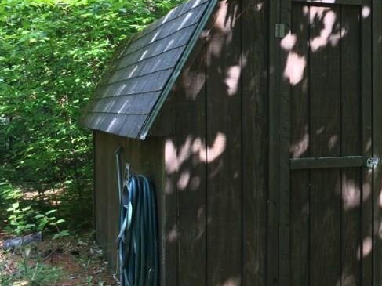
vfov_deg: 24.0
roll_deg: -0.2
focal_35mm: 61
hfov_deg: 30.2
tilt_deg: -2.1
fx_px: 673
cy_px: 116
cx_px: 351
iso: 64
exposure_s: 1/120
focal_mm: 4.15
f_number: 2.2
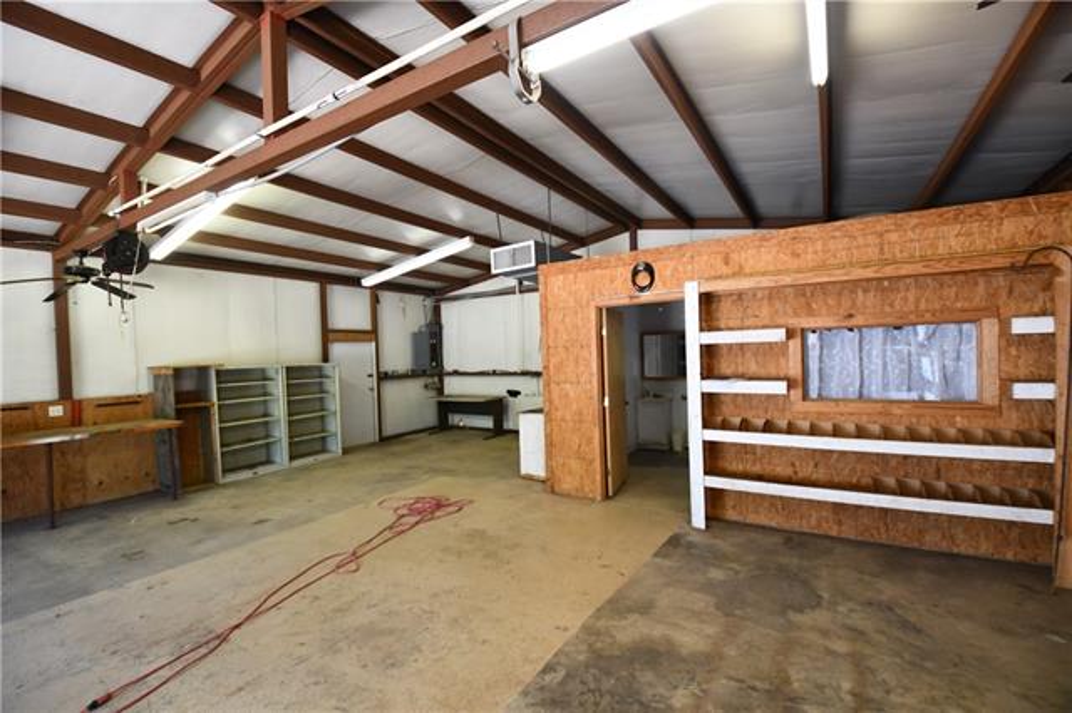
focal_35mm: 15
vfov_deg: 77.3
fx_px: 446
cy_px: 356
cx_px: 536
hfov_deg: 100.4
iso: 1250
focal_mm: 10
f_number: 3.5
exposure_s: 1/125
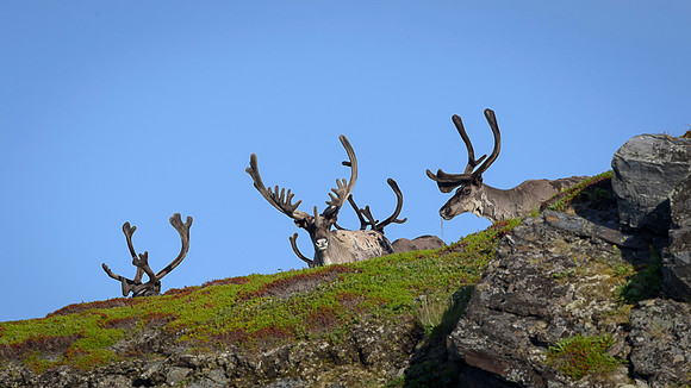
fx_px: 9595
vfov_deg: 2.3
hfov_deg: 4.1
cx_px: 346
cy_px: 158
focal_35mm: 524
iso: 800
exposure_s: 1/2500
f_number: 8
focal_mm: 500
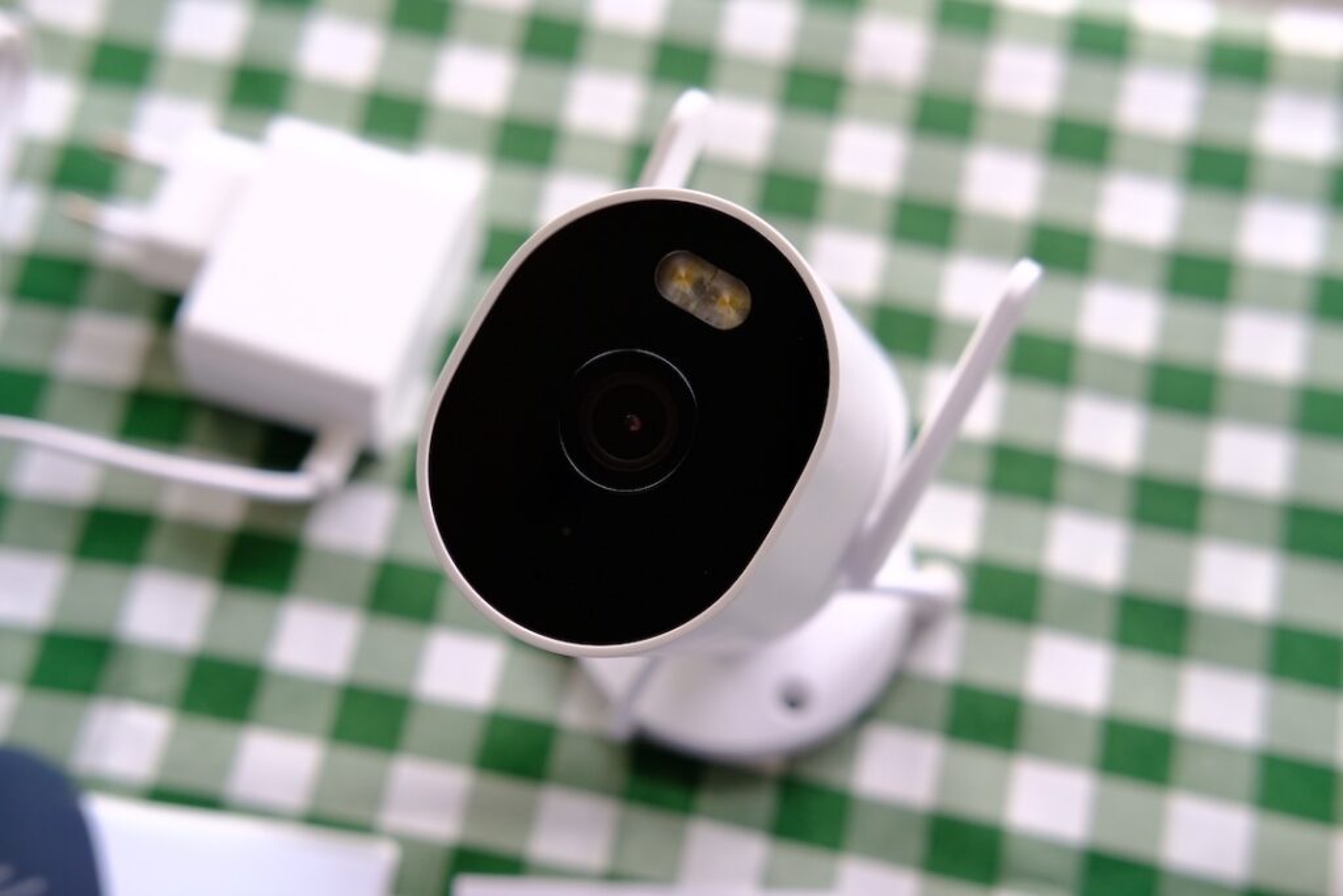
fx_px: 1977
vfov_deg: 25.5
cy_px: 448
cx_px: 672
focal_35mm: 53
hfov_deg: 37.5
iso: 640
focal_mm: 35
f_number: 4.5
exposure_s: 1/125
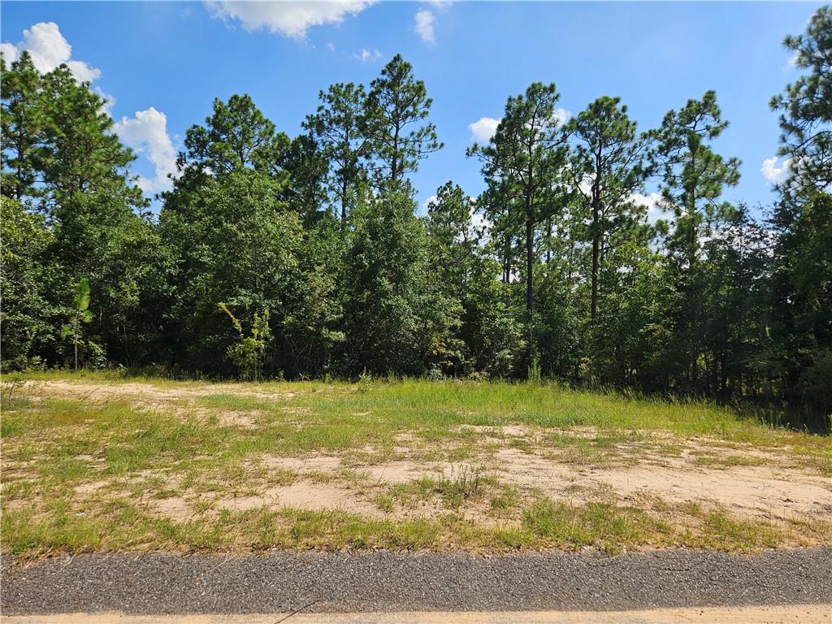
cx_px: 416
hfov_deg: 73.9
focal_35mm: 23
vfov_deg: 58.9
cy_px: 312
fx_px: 553
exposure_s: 1/1894
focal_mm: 5.4
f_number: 1.8
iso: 25
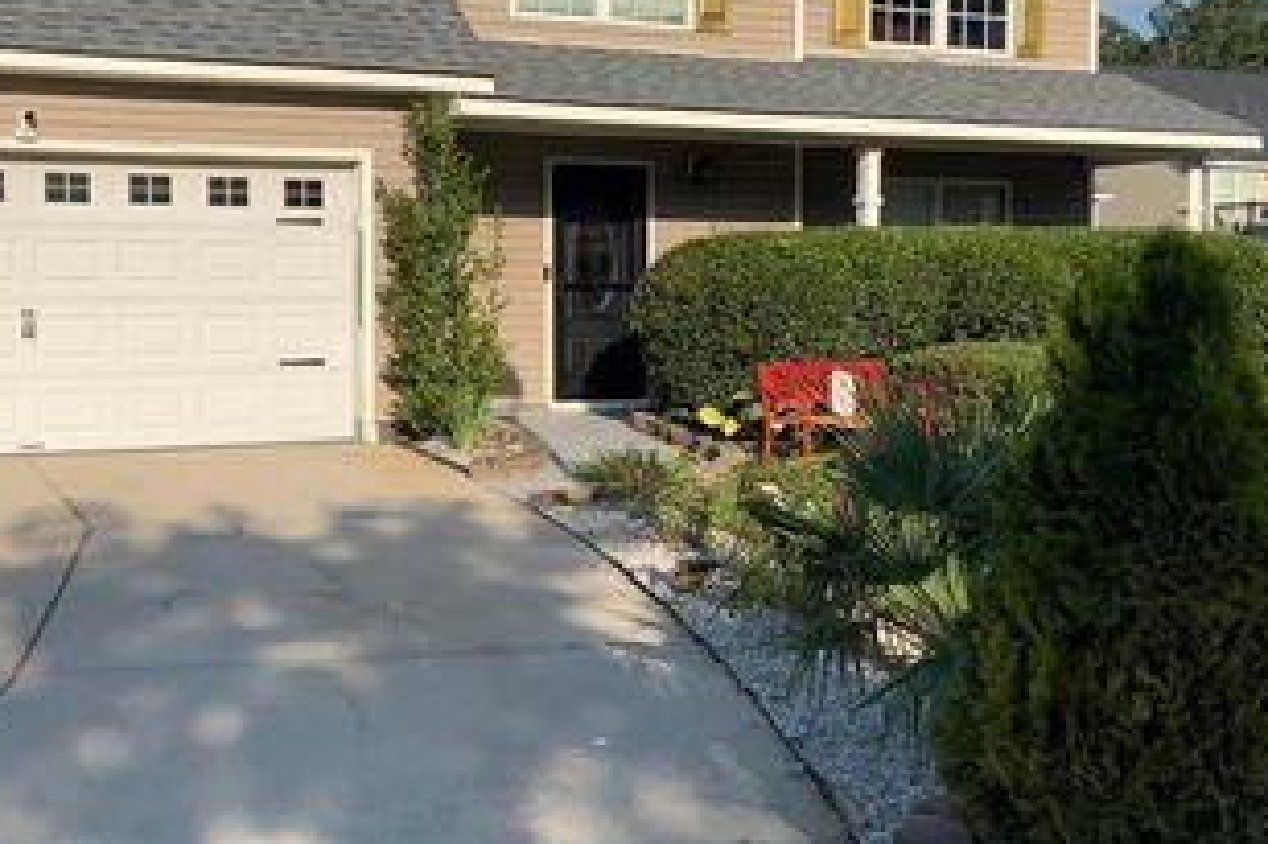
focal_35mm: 49
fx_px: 1725
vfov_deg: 27.5
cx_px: 515
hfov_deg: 40.2
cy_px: 385
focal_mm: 3
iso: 20
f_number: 1.8
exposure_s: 1/2667
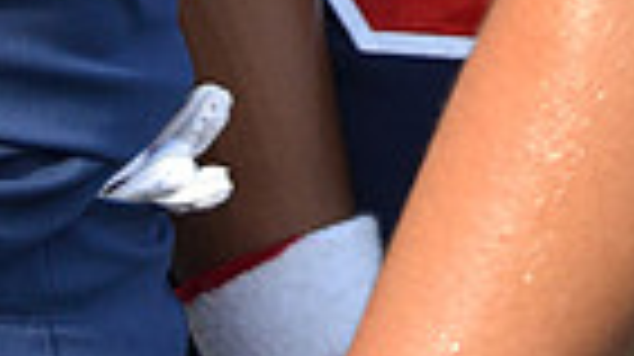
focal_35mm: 440
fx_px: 7390
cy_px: -820
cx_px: 103
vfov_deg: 2.7
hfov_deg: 4.9
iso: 500
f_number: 6.3
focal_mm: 68
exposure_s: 1/640
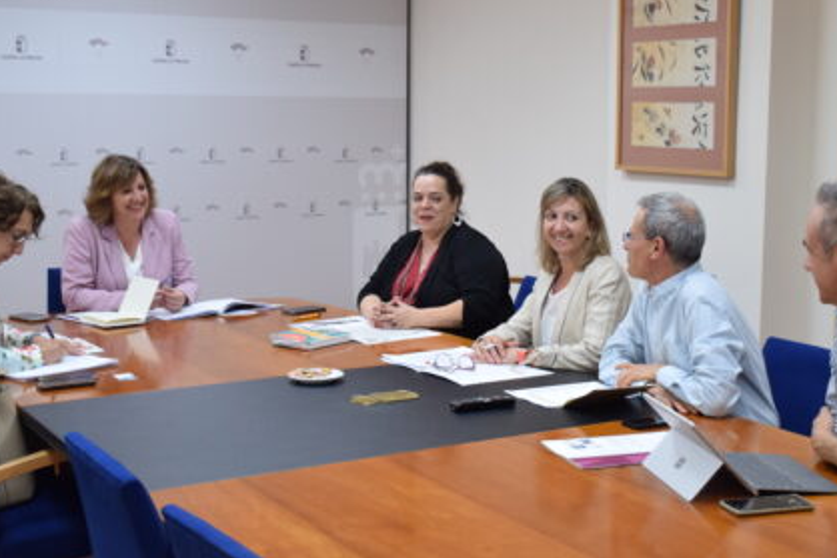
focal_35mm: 56
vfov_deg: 24.2
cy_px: 272
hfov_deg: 35.6
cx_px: 463
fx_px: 1302
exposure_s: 1/100
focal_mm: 26
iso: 1000
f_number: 3.8
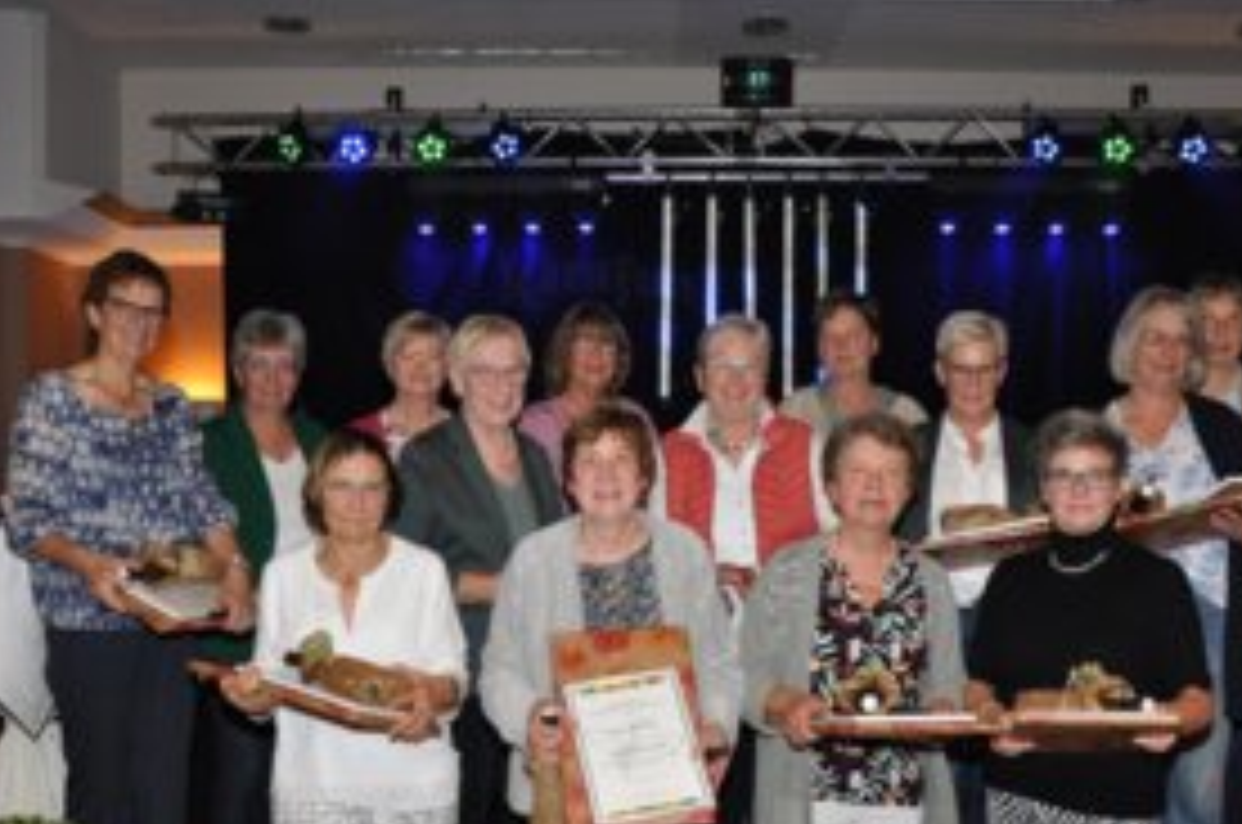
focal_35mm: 46
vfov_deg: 29.0
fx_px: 1575
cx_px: 630
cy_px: 594
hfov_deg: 43.0
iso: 800
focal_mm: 21
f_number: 4
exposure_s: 1/60
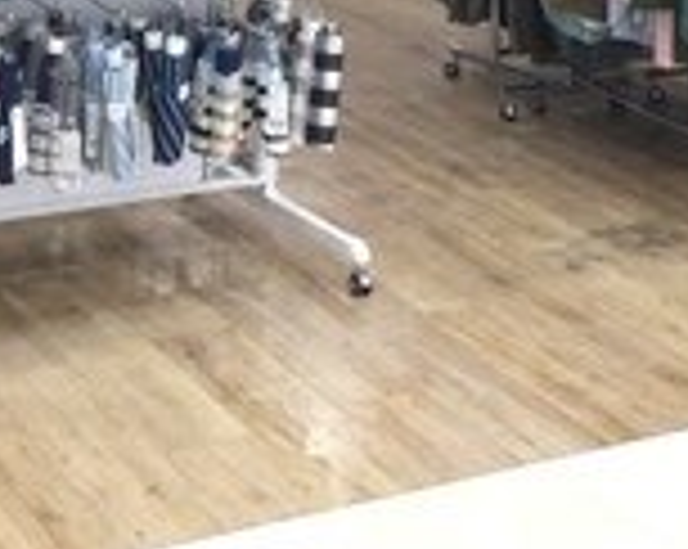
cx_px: 144
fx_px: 2013
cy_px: -259
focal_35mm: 99
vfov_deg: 14.5
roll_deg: -1.4
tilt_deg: -7.2
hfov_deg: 19.2
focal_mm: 3.3
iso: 64
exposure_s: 1/33
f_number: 2.4
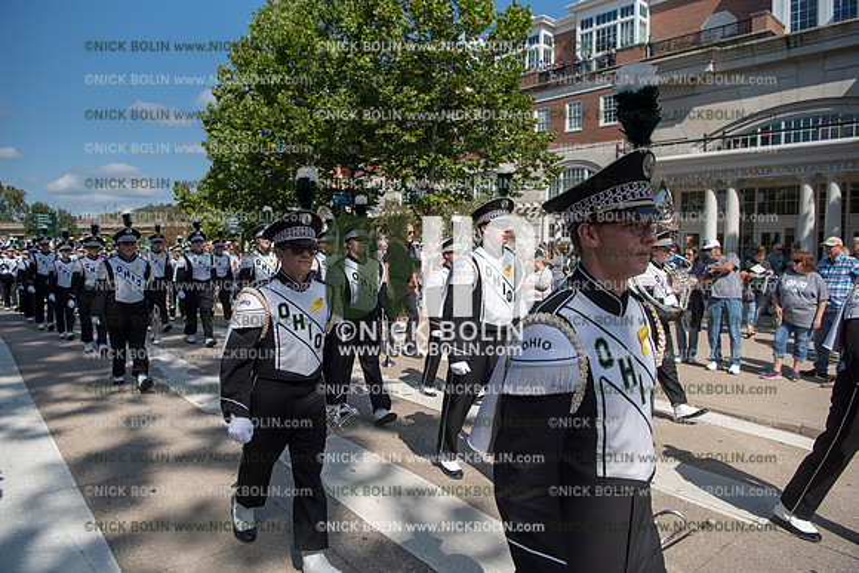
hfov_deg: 73.7
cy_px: 286
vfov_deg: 53.2
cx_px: 430
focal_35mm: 24
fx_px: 573
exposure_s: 1/4000
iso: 400
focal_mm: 24
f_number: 5
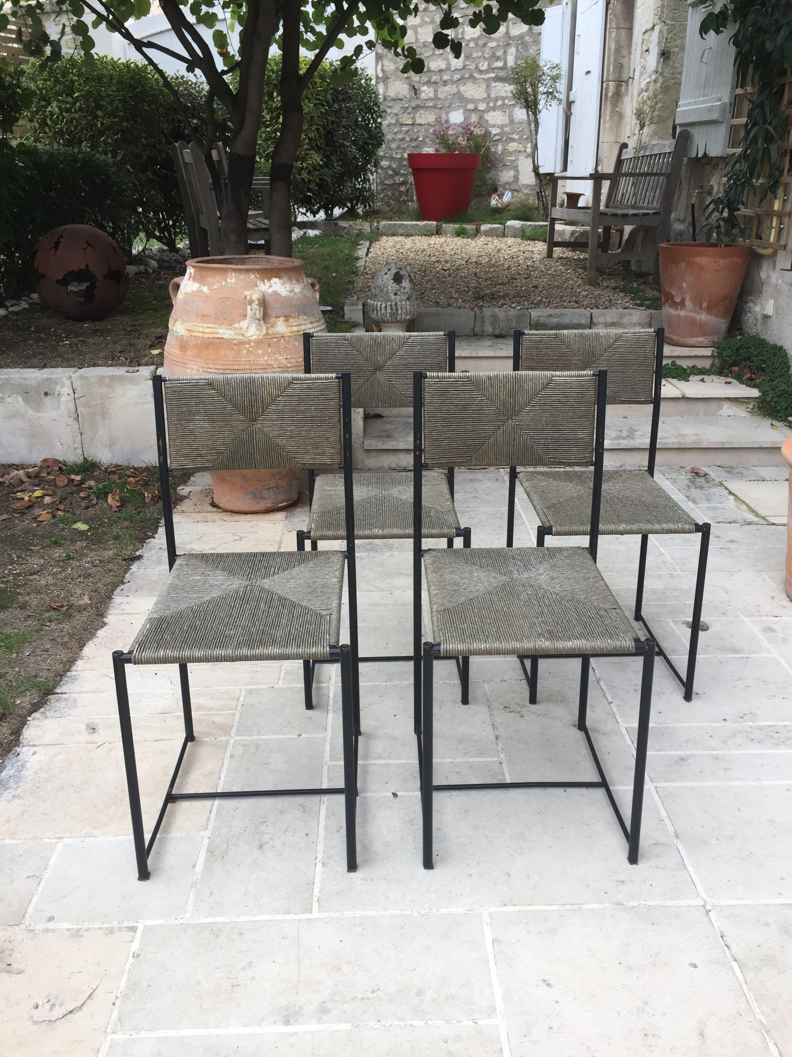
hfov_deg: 48.2
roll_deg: -0.1
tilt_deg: -18.4
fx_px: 885
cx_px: 396
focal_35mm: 29
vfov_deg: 61.7
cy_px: 528
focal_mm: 4.15
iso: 32
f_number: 2.2
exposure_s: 1/165
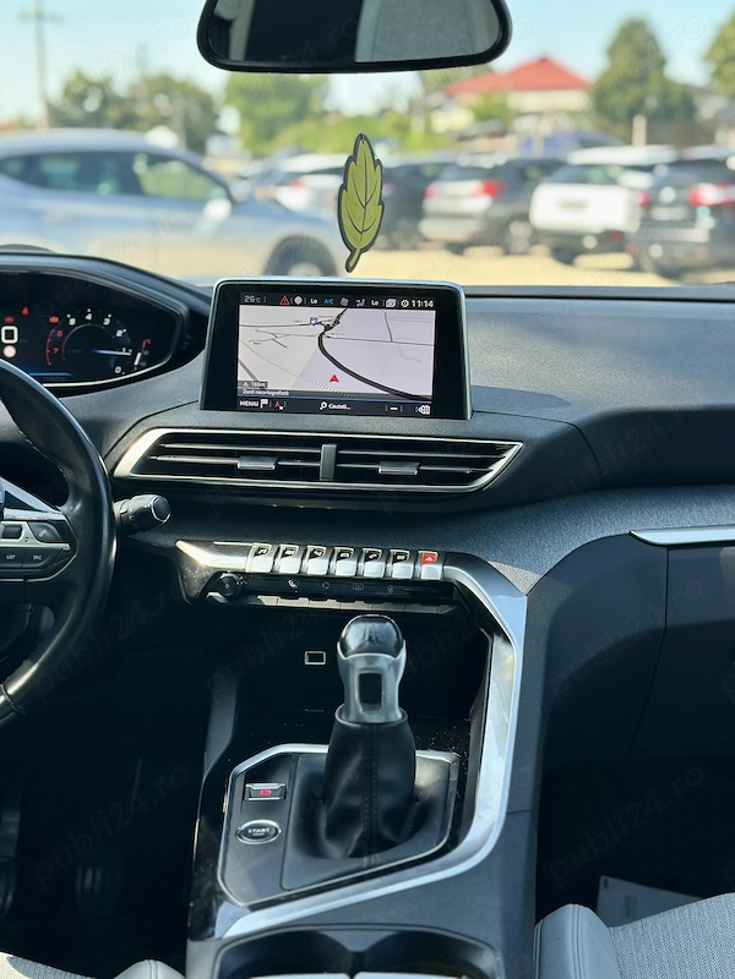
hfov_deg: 30.3
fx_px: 1359
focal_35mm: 48
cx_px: 368
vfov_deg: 39.7
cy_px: 490
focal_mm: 6.86
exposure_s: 1/475
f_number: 1.78
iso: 80
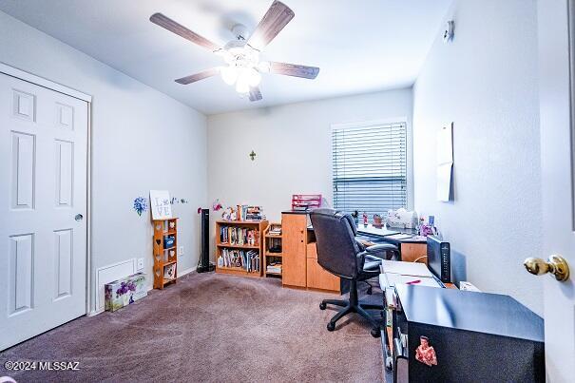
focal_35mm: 14
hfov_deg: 104.3
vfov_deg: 81.2
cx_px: 288
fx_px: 224
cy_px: 192
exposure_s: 1/80
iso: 100
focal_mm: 14
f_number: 5
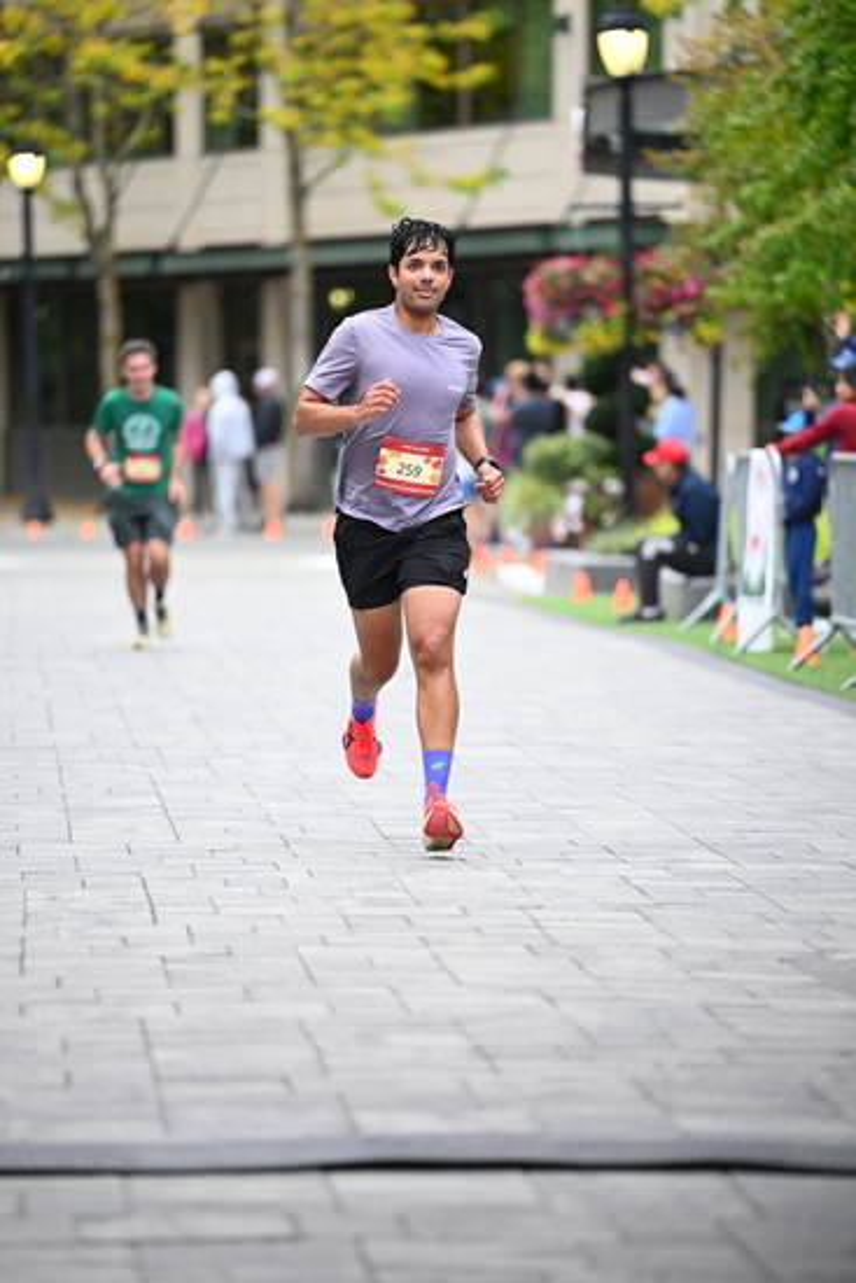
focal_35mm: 175
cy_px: 642
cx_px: 428
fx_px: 6237
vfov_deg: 11.7
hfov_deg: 7.9
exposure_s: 1/1600
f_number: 2.8
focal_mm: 175
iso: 1250
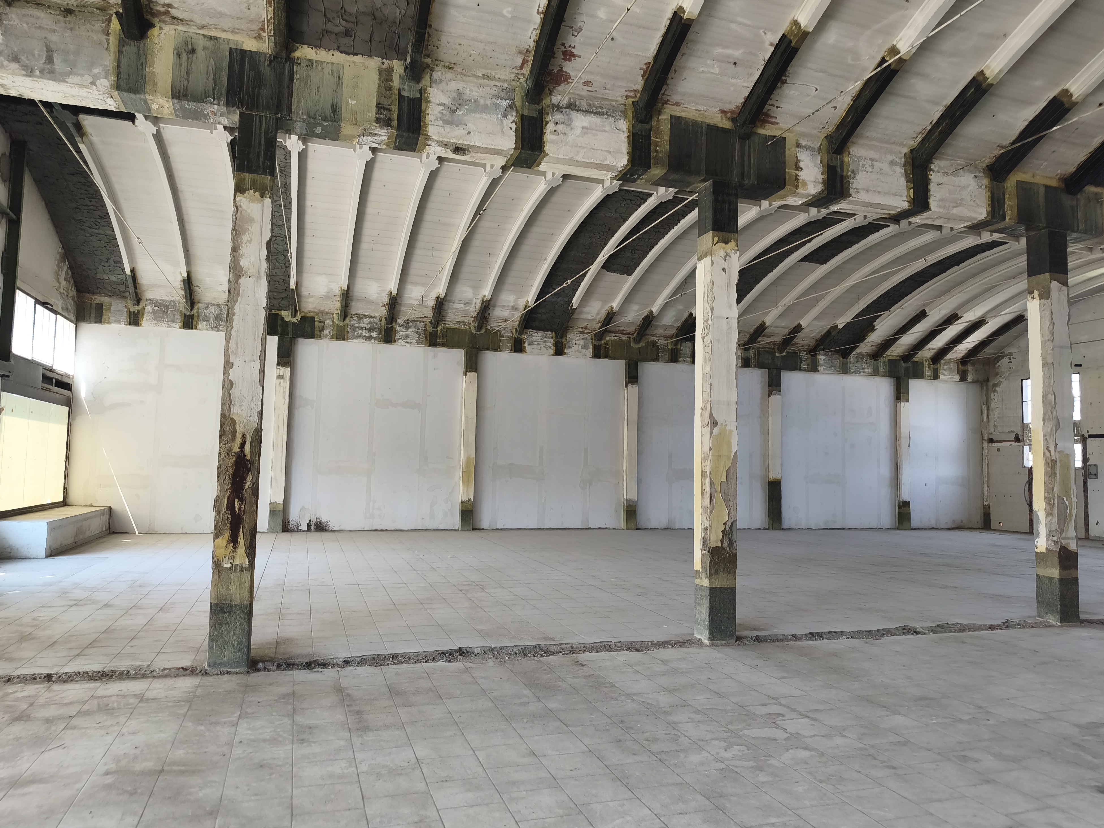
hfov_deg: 71.6
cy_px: 413
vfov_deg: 56.8
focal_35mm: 24
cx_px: 554
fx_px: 765
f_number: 1.7
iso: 250
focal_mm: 6.06
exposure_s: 1/100
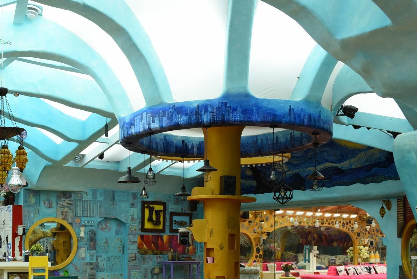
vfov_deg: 23.8
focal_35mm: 56
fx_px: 649
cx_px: 73
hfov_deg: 34.3
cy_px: 234
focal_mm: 31
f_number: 7.1
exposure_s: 1/125
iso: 640
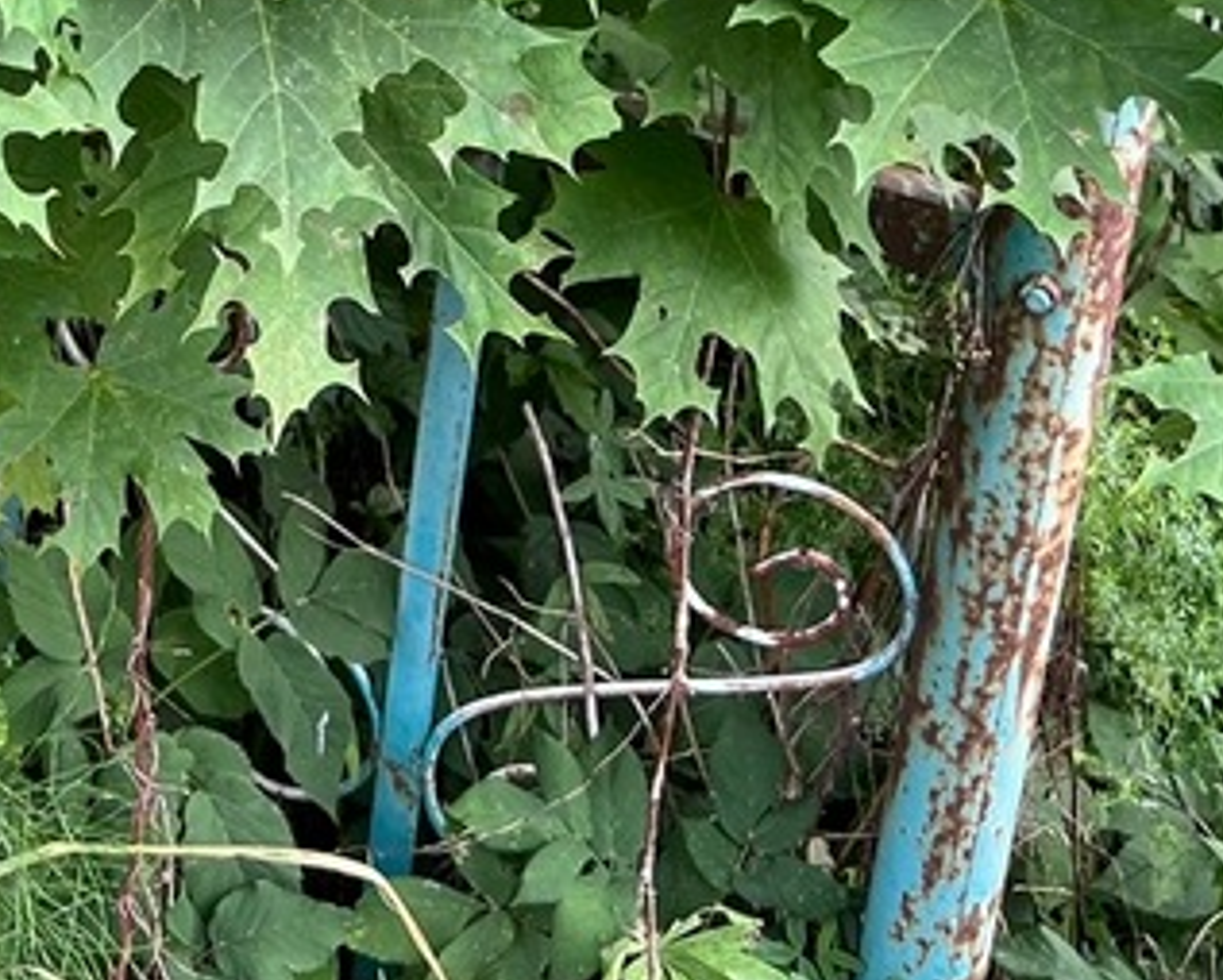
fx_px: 2970
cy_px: -428
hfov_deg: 22.4
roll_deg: -0.5
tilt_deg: -13.7
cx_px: 19
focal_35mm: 82
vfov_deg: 17.2
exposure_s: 1/121
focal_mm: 5.7
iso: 32
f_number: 1.5
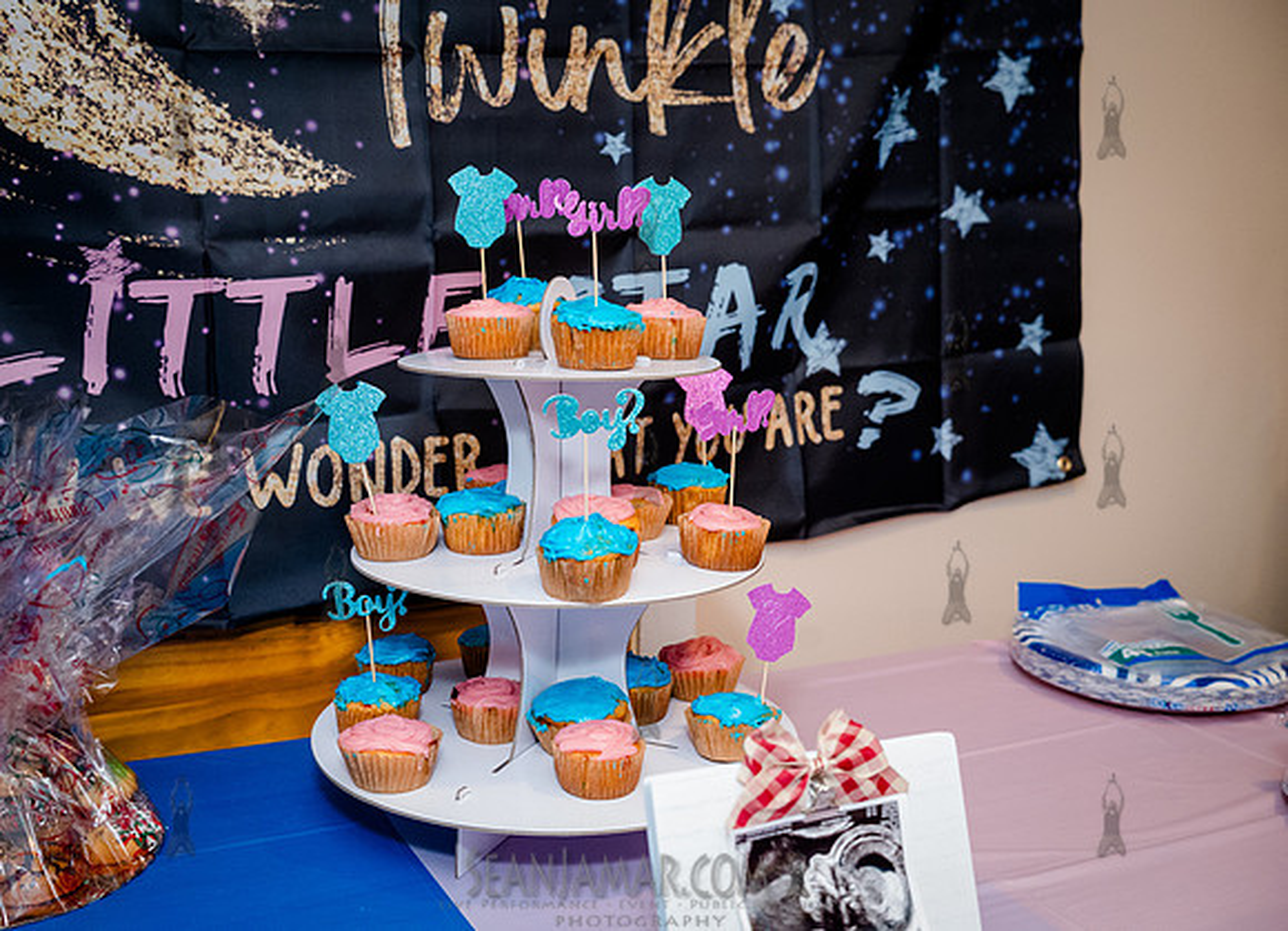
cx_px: 580
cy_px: 460
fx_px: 1375
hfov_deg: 50.1
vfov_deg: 37.4
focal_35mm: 37
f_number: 4
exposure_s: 1/320
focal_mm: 35
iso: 6400
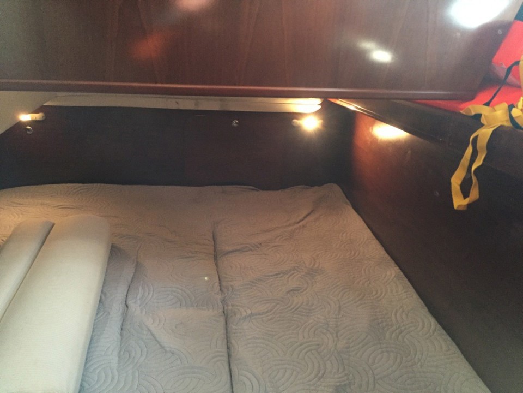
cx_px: 262
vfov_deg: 48.2
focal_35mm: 29
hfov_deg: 61.7
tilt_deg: -22.7
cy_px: 196
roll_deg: -4.2
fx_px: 438
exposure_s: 1/33
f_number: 2.2
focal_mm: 4.15
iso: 250
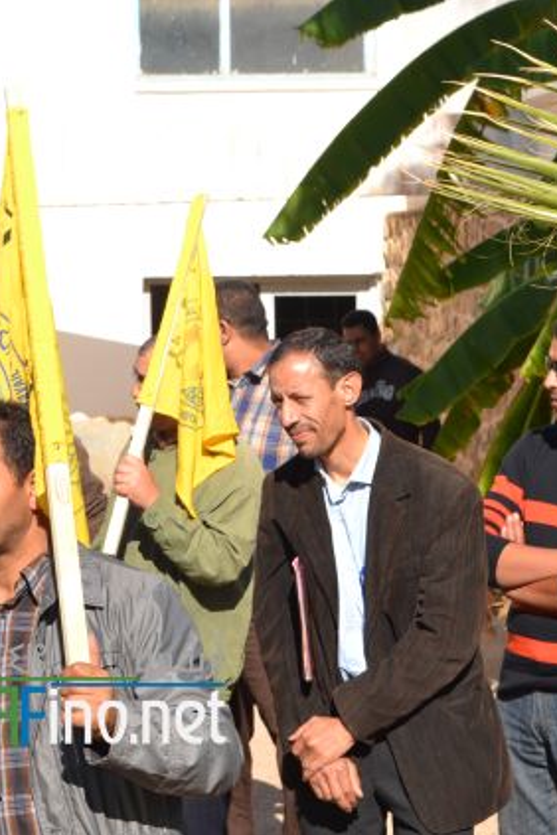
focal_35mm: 118
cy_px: 418
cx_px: 77
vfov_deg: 17.3
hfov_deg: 11.6
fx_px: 2738
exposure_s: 1/200
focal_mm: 52
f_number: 10
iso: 100
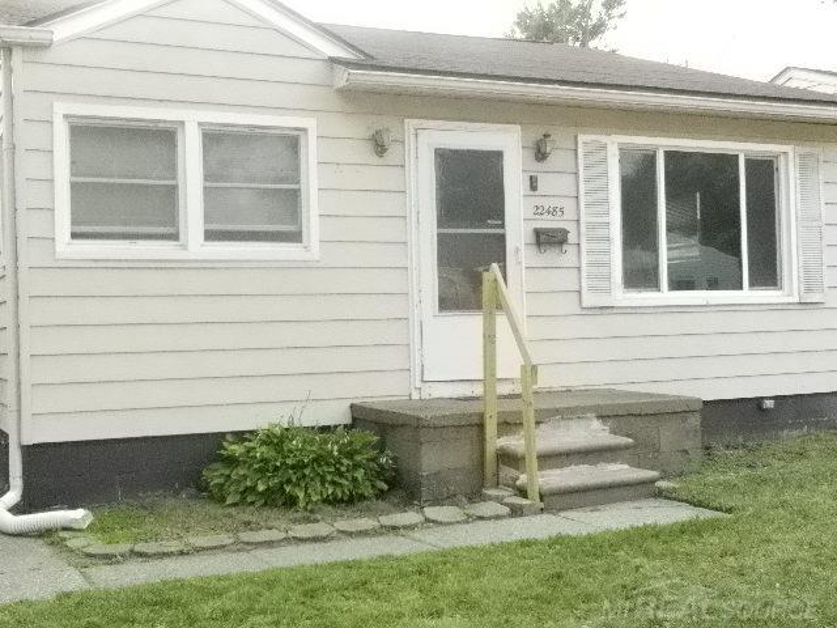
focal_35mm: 45
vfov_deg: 32.2
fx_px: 1088
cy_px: 314
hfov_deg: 42.1
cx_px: 418
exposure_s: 1/1000
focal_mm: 8.2
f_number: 8.4
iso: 3200
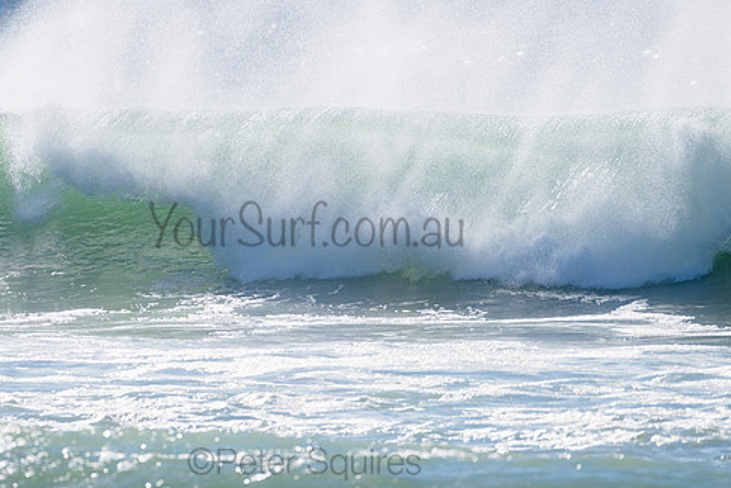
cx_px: 310
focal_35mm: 610
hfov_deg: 3.4
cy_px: 212
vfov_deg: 2.3
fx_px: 12393
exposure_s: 1/2000
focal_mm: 500
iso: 160
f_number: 5.6
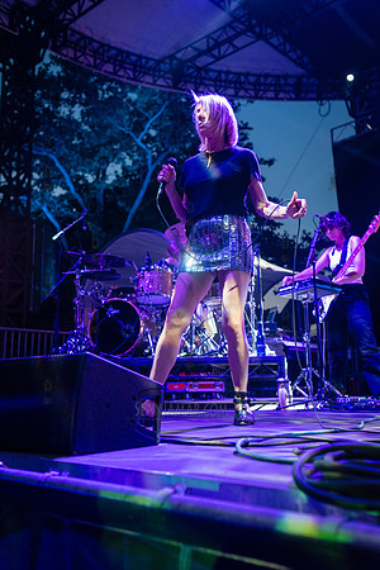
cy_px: 285
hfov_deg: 37.9
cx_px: 190
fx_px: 554
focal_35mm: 35
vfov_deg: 54.4
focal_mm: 35
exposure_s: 1/400
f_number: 3.2
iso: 6400
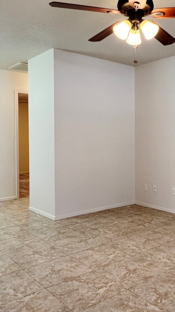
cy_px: 144
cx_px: 140
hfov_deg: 34.5
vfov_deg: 59.4
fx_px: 272
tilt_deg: -1.6
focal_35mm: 33
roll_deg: +0.1
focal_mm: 1.57
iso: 200
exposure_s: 1/120
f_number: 1.8
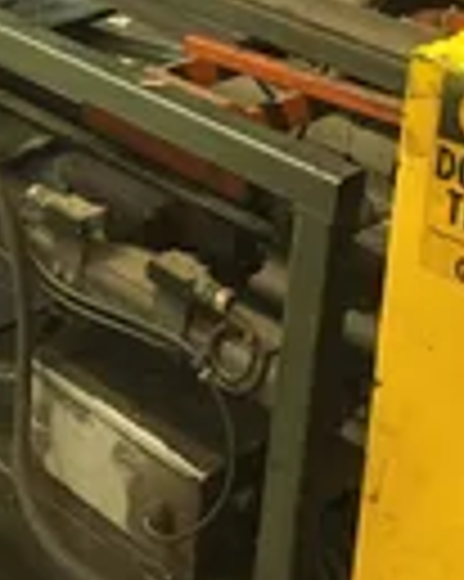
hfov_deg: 17.2
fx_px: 1512
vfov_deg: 20.6
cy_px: -81
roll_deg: -3.9
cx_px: 63
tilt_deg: -18.0
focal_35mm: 88
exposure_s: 1/20
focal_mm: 4.15
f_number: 2.2
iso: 200
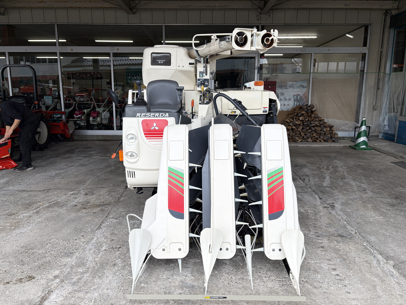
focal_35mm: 26
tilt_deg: -10.0
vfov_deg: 53.1
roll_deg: -0.1
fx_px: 305
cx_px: 203
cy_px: 152
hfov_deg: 67.3
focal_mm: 5.96
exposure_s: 1/523
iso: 50
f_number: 1.6
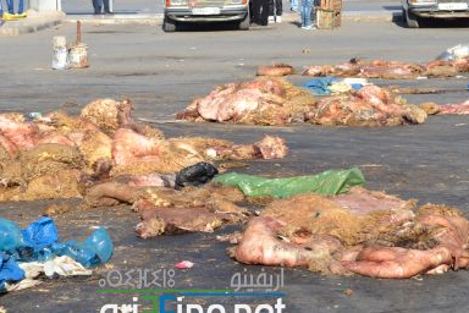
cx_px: 194
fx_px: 1693
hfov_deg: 15.8
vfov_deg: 10.5
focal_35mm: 130
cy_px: 130
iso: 100
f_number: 8
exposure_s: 1/250
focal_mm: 52
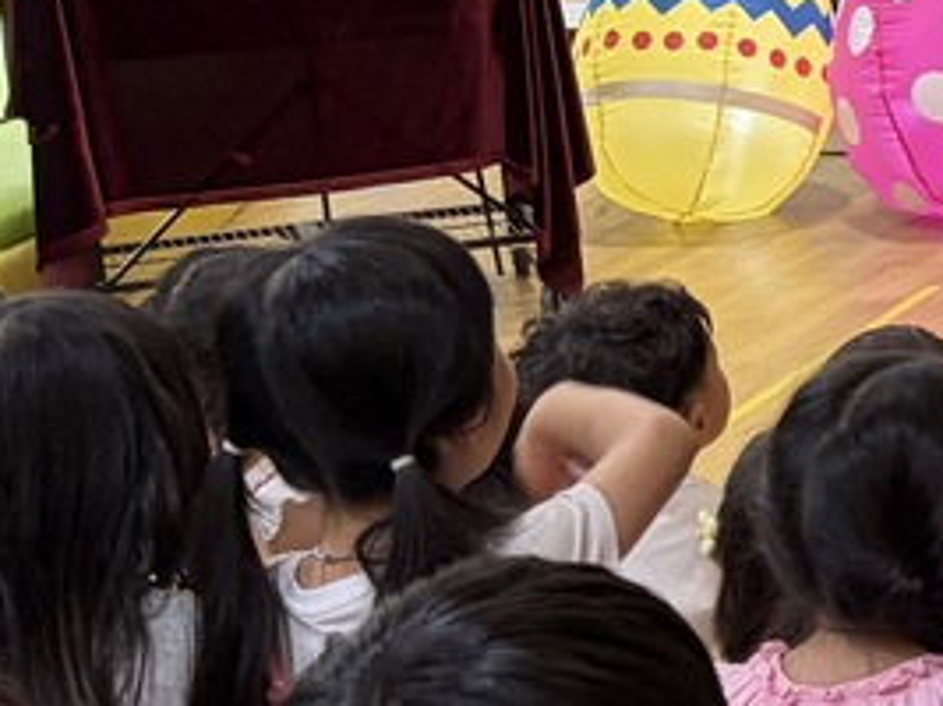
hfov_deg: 12.5
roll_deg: +1.7
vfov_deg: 10.6
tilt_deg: -12.0
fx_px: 3785
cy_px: 171
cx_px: 1879
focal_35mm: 139
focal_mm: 5.96
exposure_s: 1/60
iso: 100
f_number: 1.6
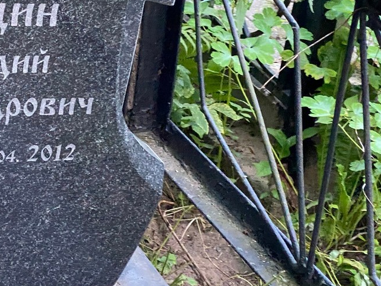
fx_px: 1266
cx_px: -34
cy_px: 92
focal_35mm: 115
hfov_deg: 16.6
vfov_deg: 12.9
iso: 400
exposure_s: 1/60
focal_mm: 6
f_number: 2
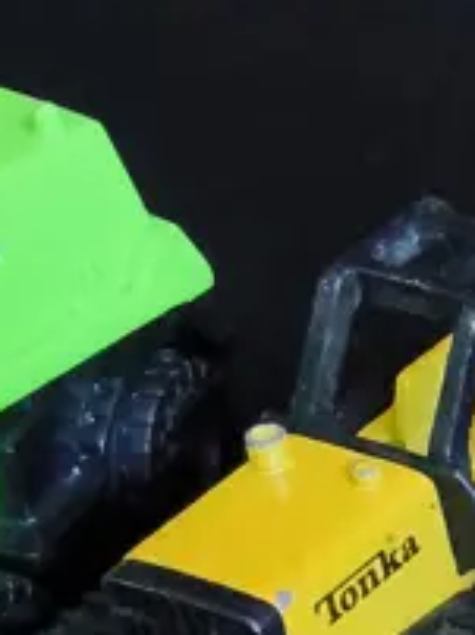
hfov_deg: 9.8
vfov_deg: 14.0
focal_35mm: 137
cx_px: 1063
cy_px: 780
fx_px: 2512
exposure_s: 1/120
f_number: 2
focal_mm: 2.87
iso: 500
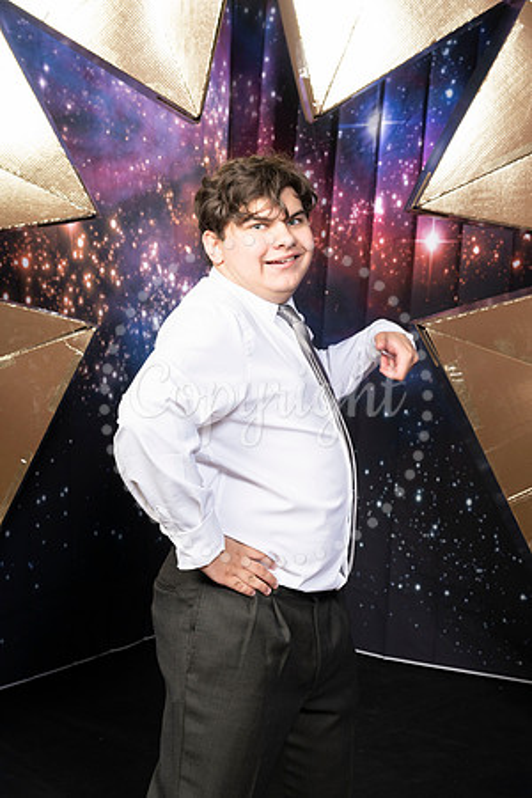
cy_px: 399
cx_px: 266
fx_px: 1197
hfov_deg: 25.1
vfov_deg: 36.9
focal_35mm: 54
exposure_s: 1/160
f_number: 9
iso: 320
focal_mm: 54
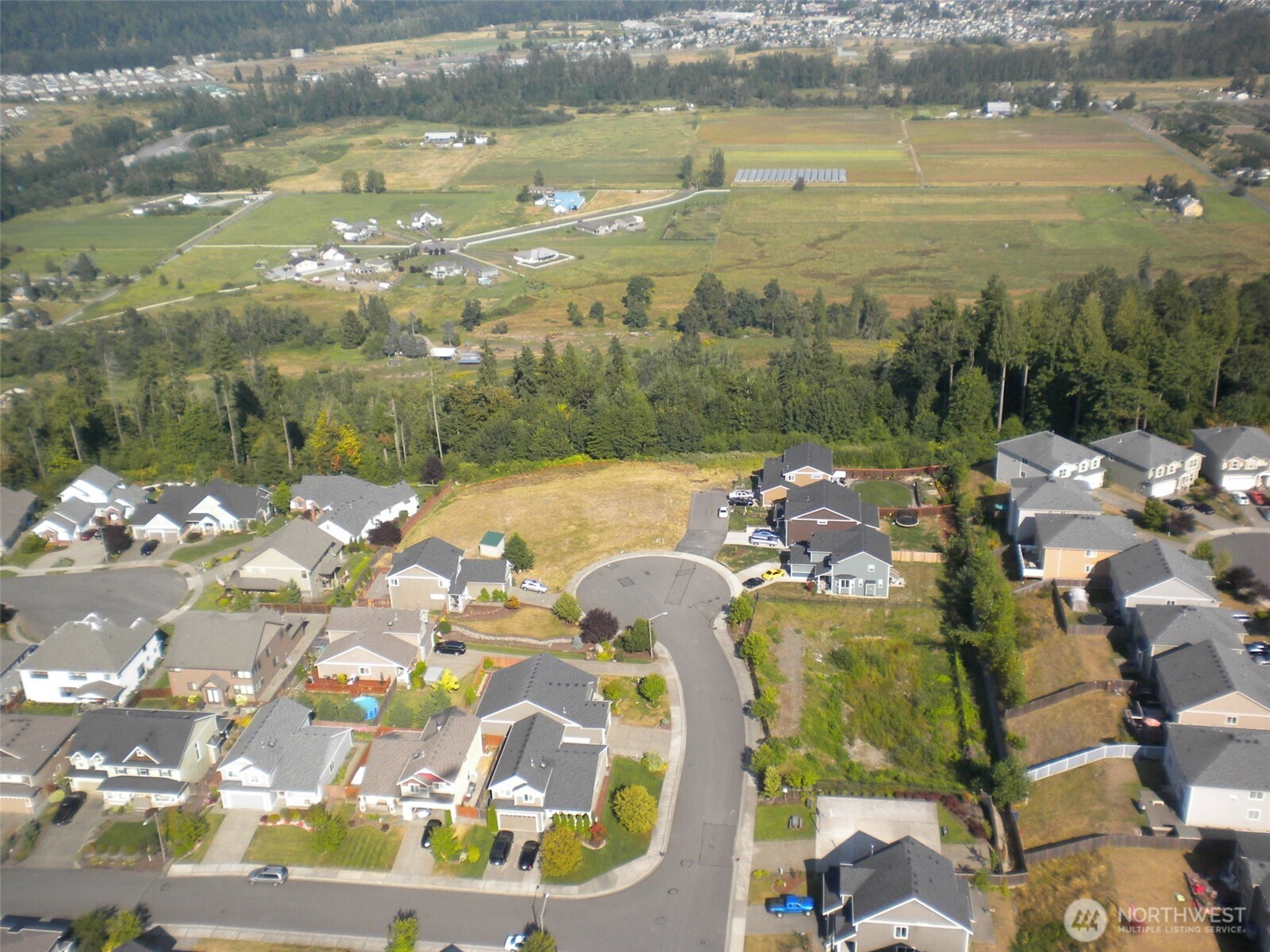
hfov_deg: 52.6
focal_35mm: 35
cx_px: 635
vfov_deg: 40.7
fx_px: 1284
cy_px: 476
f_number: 4.6
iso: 80
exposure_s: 1/487
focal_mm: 6.3
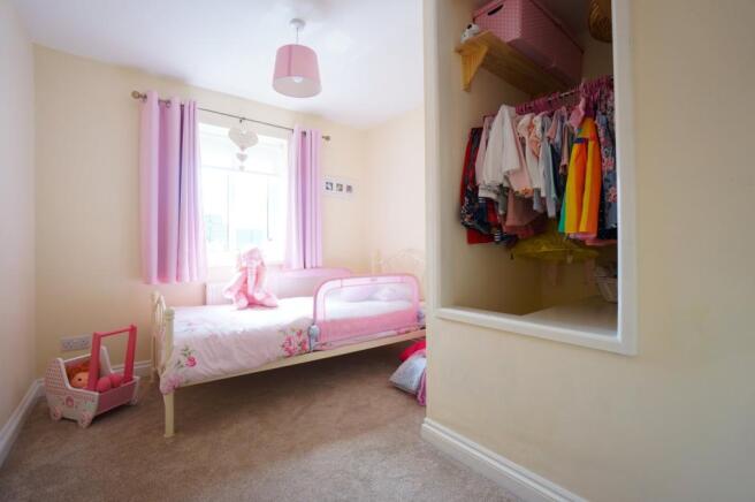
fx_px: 314
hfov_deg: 100.4
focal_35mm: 15
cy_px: 251
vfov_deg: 77.2
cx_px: 378
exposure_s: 1/60
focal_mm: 10
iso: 160
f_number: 4
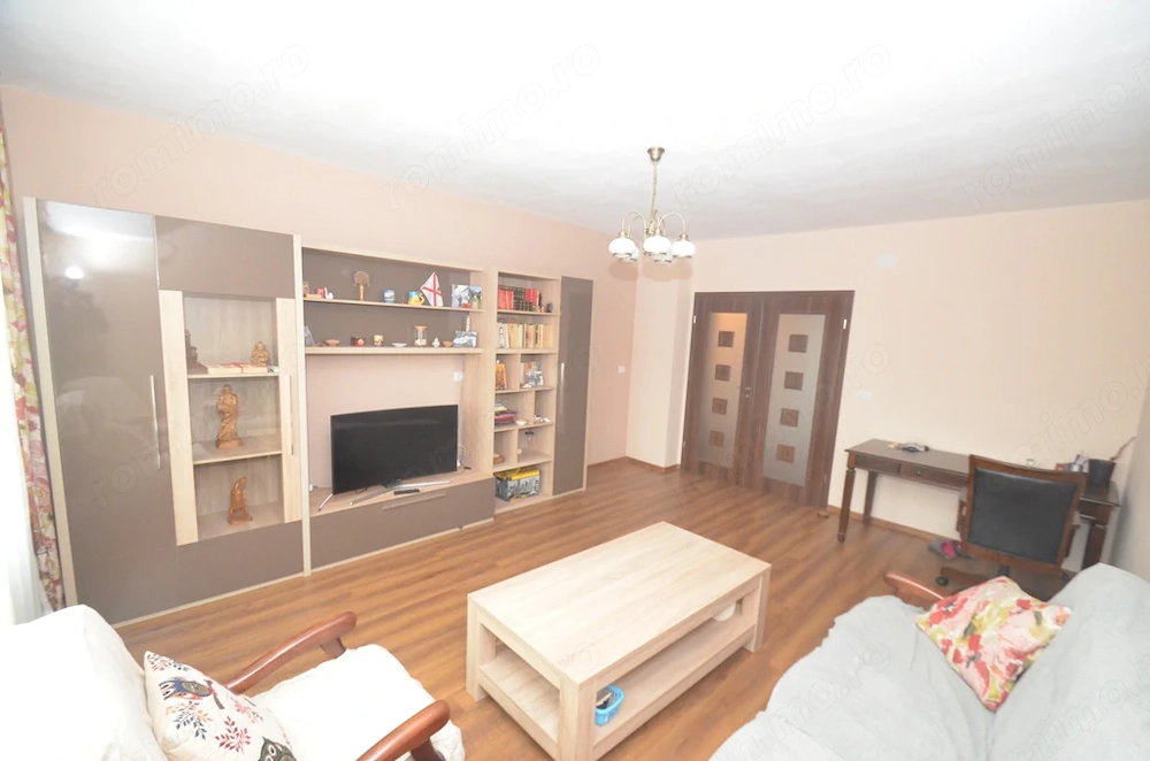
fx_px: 478
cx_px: 575
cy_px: 380
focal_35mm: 15
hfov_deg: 100.5
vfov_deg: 77.1
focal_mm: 10
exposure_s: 1/60
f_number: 4
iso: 3200
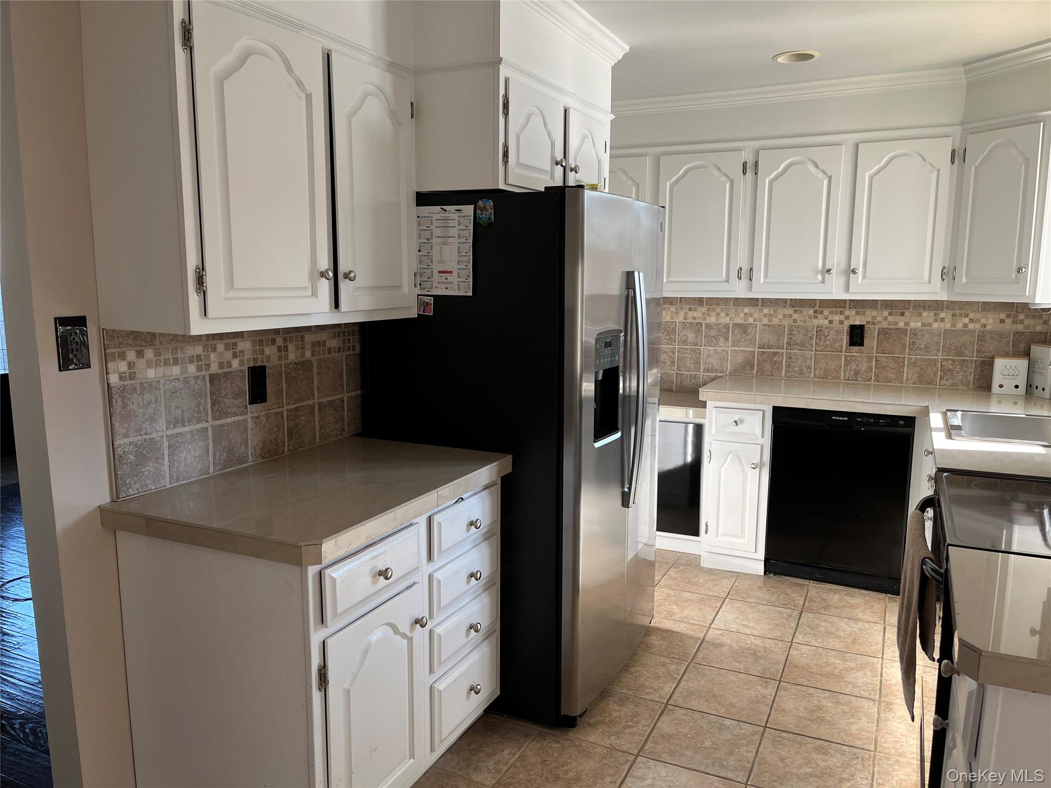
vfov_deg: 53.1
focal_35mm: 26
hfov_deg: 67.3
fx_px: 789
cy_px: 394
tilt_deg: -8.9
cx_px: 526
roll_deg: +0.1
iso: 80
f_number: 1.6
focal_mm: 5.1
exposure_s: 1/122
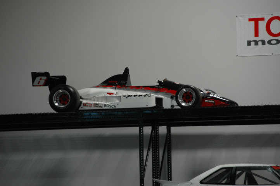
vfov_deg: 4.6
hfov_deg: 6.9
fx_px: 2331
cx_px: 140
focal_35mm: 300
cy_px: 93
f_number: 5.6
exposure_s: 1/30
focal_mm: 200
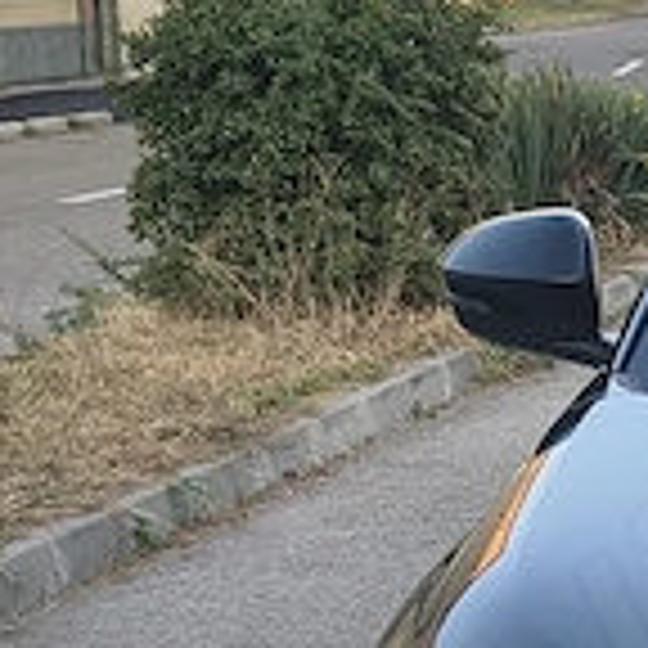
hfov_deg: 11.0
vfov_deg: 11.7
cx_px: 1238
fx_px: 3113
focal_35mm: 147
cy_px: 680
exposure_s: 1/411
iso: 100
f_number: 1.8
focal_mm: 5.56
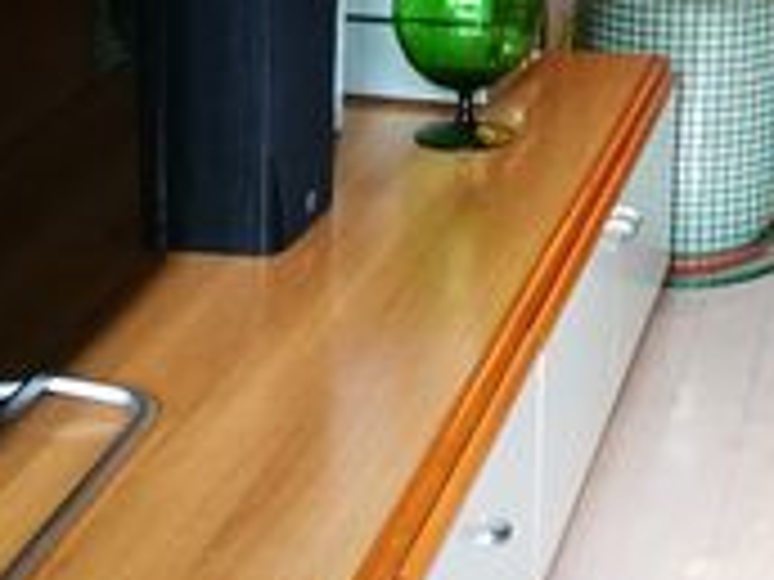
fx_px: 2102
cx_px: 940
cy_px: -283
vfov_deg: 14.7
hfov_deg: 19.6
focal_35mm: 94
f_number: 2.2
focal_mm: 4.5
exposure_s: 1/33.3
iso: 320
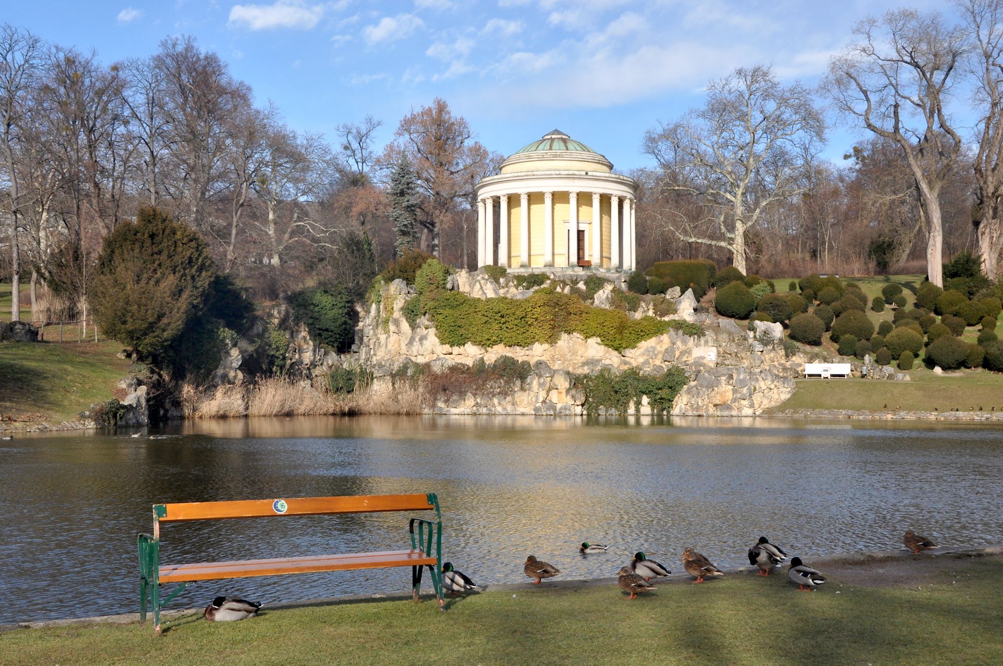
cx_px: 502
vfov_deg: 30.8
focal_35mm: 44
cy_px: 333
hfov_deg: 45.0
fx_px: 1210
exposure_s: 1/125
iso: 400
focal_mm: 29
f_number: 11
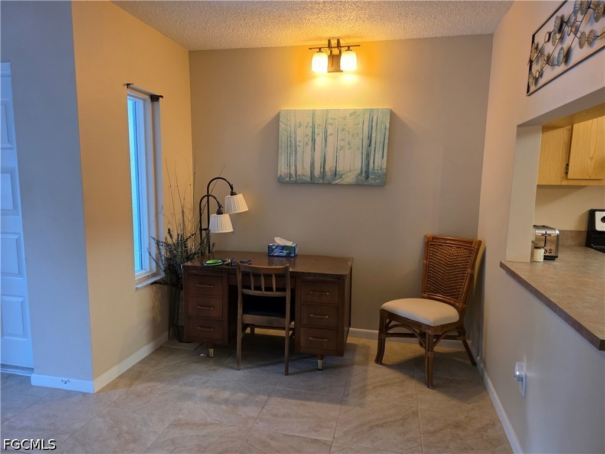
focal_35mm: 23
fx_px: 402
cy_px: 227
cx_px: 302
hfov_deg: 73.9
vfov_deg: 58.9
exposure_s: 1/120
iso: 500
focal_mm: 6.3
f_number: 1.7
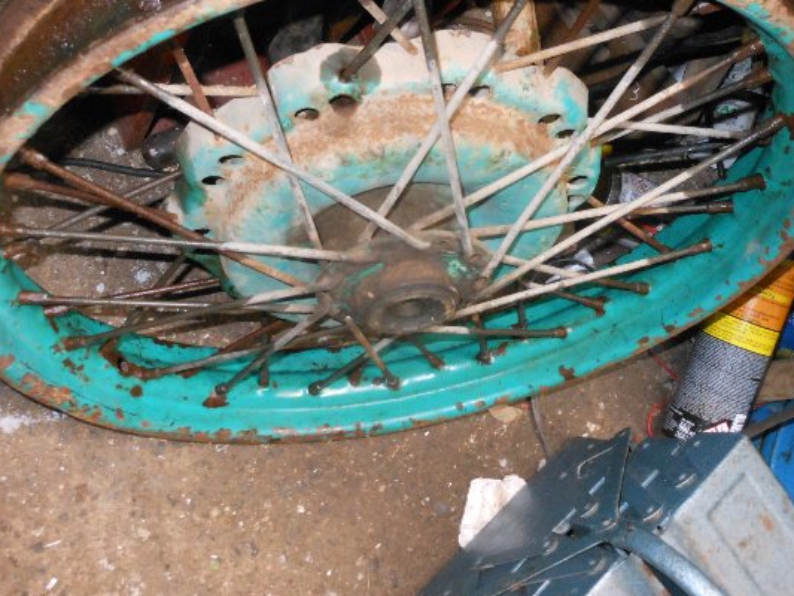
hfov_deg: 44.8
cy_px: 231
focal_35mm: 42
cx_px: 392
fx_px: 964
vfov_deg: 34.2
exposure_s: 1/25
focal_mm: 5
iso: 400
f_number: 3.7
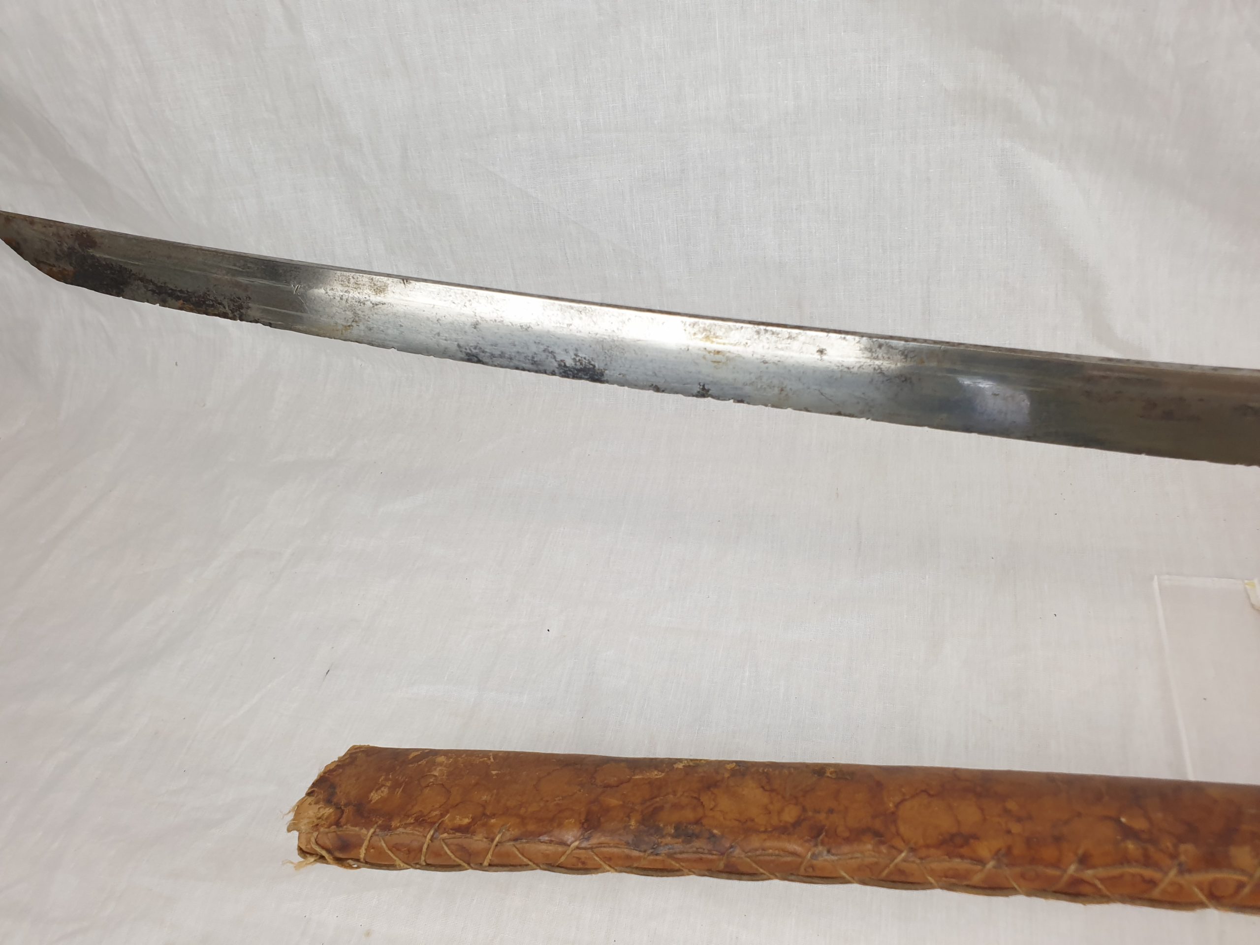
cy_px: 472
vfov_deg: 53.1
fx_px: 946
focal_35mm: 26
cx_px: 630
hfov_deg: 67.3
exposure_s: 1/100
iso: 80
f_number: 2.4
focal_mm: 4.3
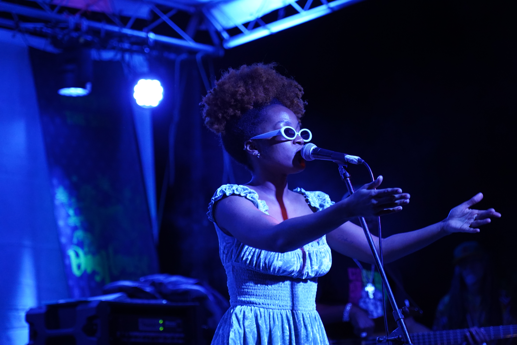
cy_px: 172
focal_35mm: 105
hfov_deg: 19.5
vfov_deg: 13.0
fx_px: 1508
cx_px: 258
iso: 5000
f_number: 4
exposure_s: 1/160
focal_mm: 105
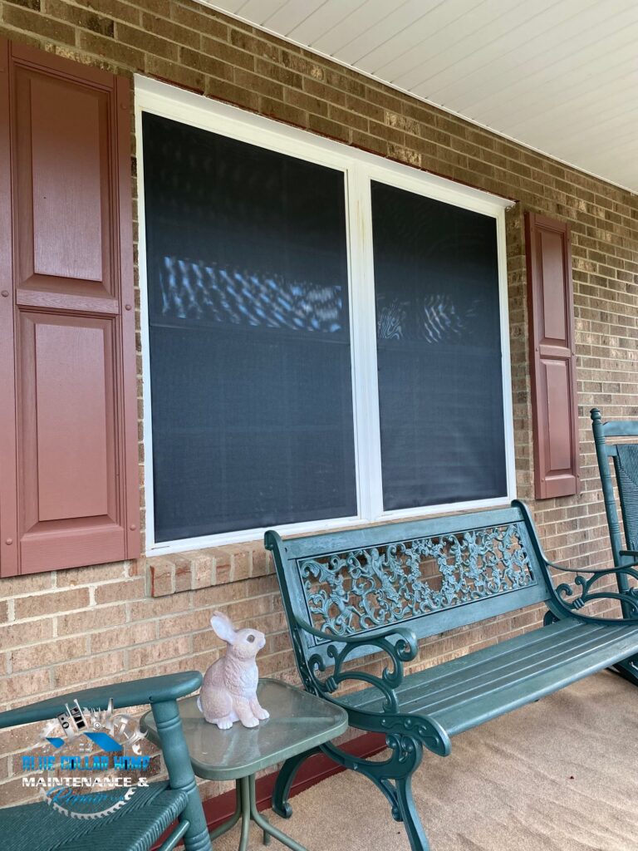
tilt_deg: +0.7
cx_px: 319
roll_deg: +2.6
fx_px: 639
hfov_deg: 53.1
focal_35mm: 26
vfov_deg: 67.3
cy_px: 426
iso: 80
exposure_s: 1/121
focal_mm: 4.25
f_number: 1.8
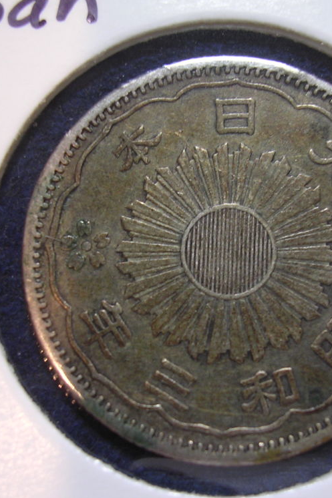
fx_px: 733
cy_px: 249
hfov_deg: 25.4
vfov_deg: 37.5
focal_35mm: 53
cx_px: 208
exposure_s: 1/10
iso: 100
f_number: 2.8
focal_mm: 5.8
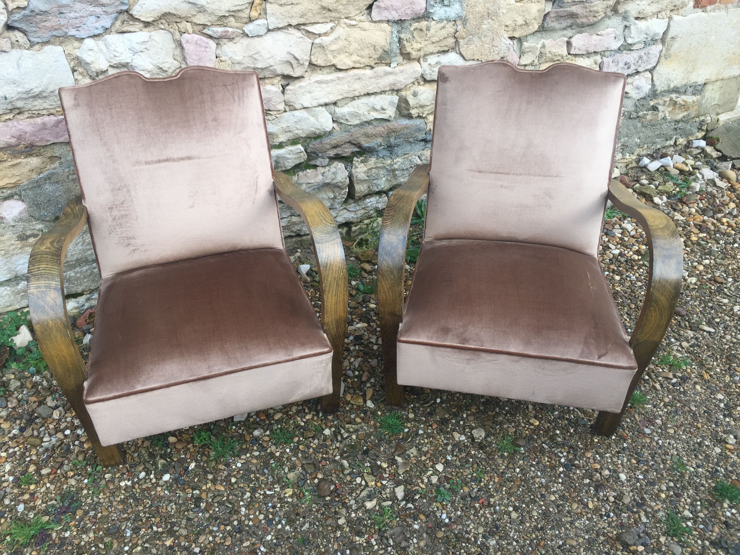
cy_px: 278
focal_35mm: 29
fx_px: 620
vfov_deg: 48.2
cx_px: 370
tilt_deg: -35.4
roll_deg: -1.5
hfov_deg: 61.7
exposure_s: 1/163
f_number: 2.2
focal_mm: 4.15
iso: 32
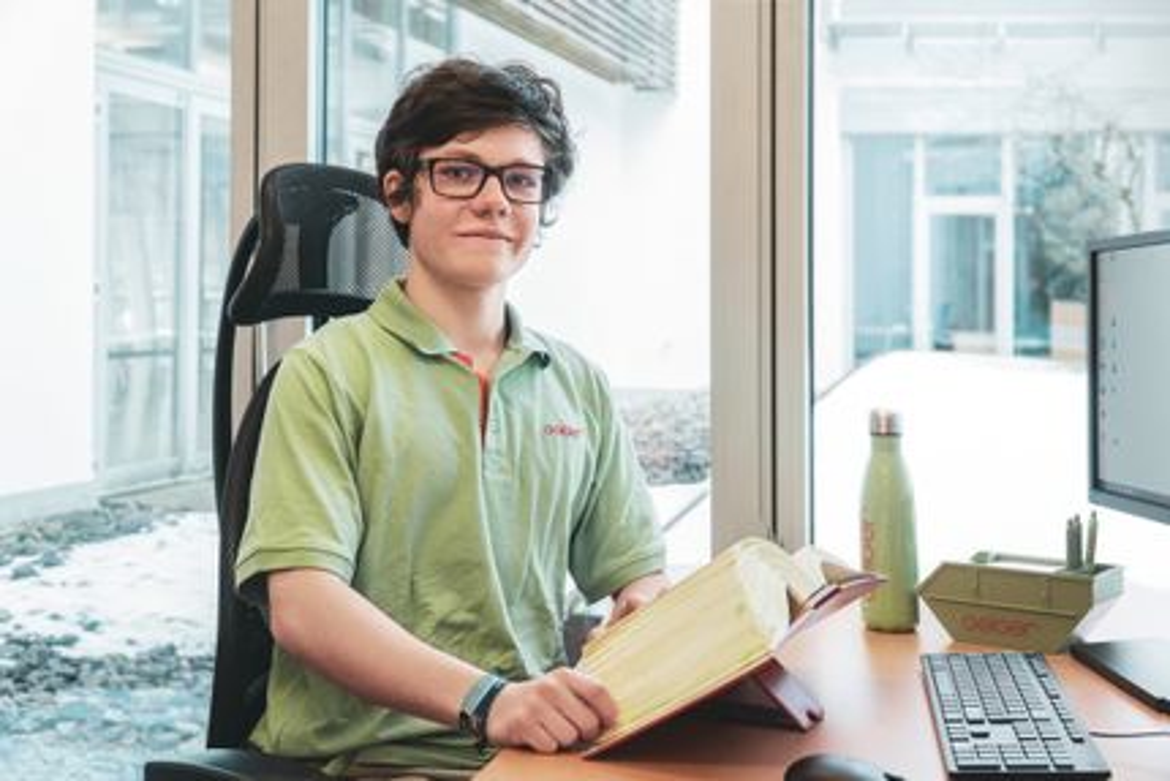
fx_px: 1463
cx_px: 585
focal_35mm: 45
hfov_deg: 43.6
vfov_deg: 29.9
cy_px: 390
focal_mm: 30
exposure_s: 1/200
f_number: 4
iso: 800
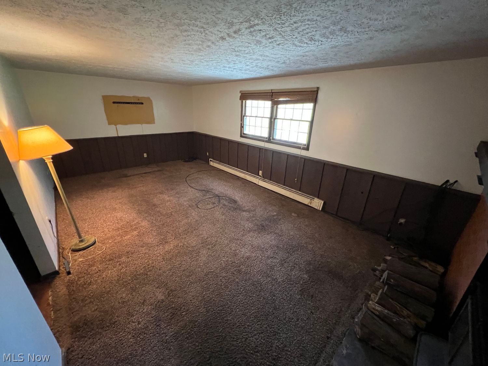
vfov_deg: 89.9
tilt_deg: -20.5
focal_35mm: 13
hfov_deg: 106.2
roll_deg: -2.3
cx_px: 244
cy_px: 183
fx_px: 183
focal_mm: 1.57
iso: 1000
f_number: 1.8
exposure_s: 1/30
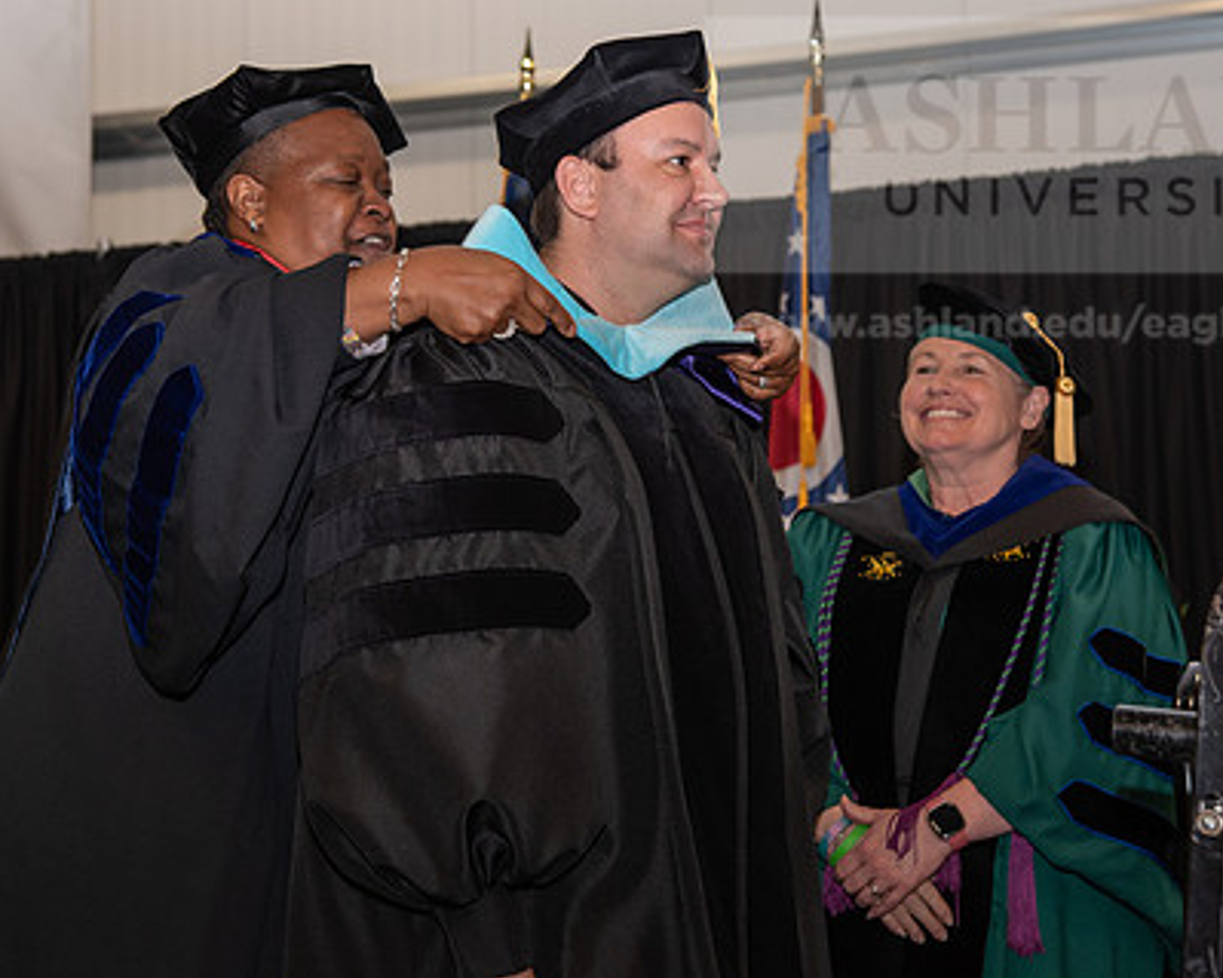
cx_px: 613
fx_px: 3257
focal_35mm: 90
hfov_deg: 21.3
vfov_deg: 17.1
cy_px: 388
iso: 800
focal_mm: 66
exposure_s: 1/125
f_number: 5
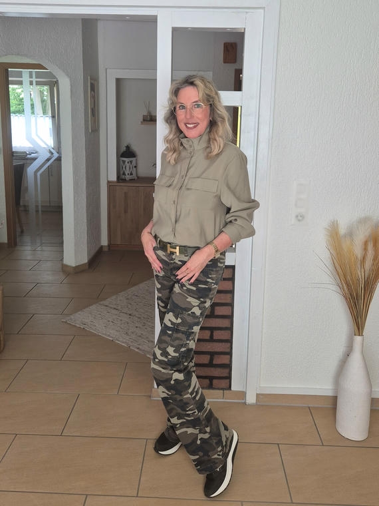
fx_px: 336
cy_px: 253
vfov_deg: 73.9
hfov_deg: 58.9
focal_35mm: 23
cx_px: 190
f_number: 1.8
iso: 160
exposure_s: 1/100
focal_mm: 5.4
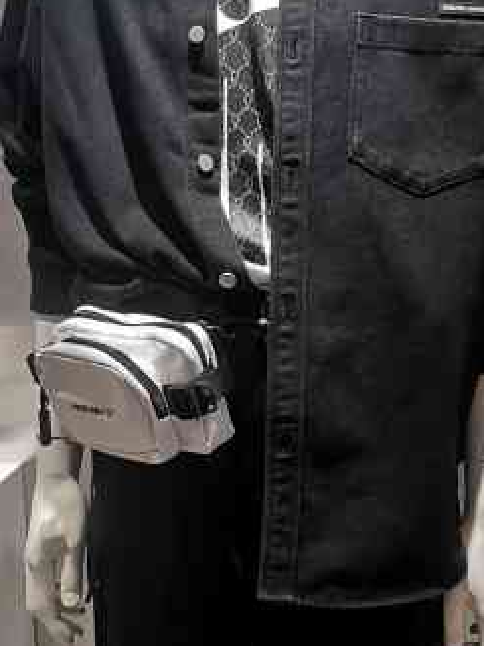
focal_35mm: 77
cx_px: 310
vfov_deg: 25.3
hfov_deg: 19.1
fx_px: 1436
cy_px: 331
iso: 50
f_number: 1.8
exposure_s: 1/139
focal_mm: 3.95
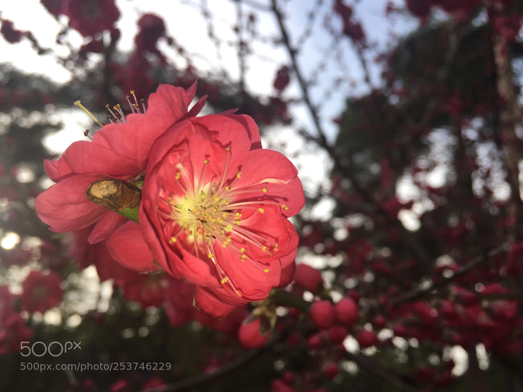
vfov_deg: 48.2
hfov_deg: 61.7
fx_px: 438
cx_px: 262
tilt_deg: +29.0
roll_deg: -5.4
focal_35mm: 29
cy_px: 196
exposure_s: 1/327
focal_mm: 4.15
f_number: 2.2
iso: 32
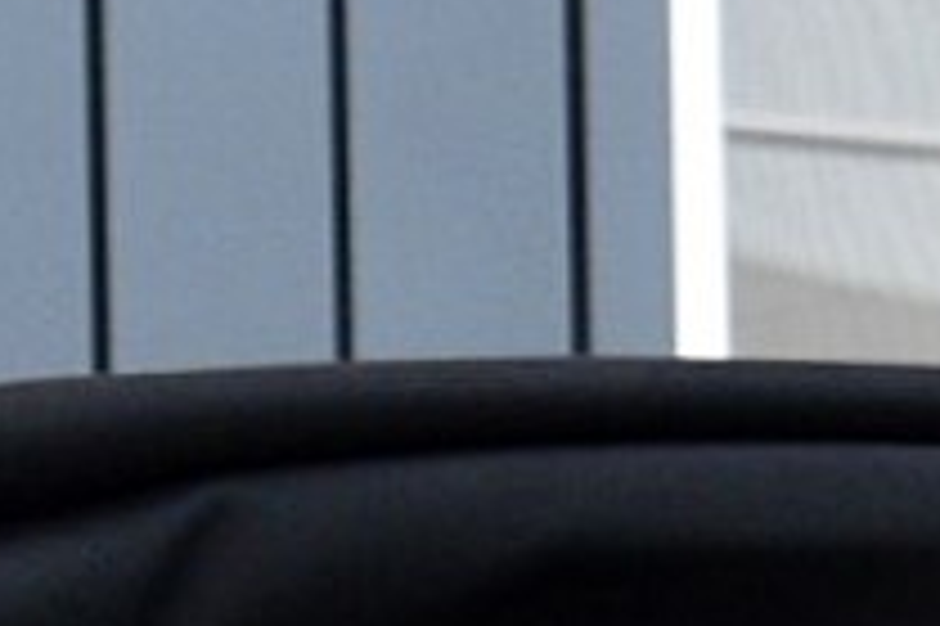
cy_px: 1783
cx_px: -477
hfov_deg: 5.2
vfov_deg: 3.4
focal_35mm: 396
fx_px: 10332
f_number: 5
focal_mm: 34
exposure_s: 1/60
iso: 800
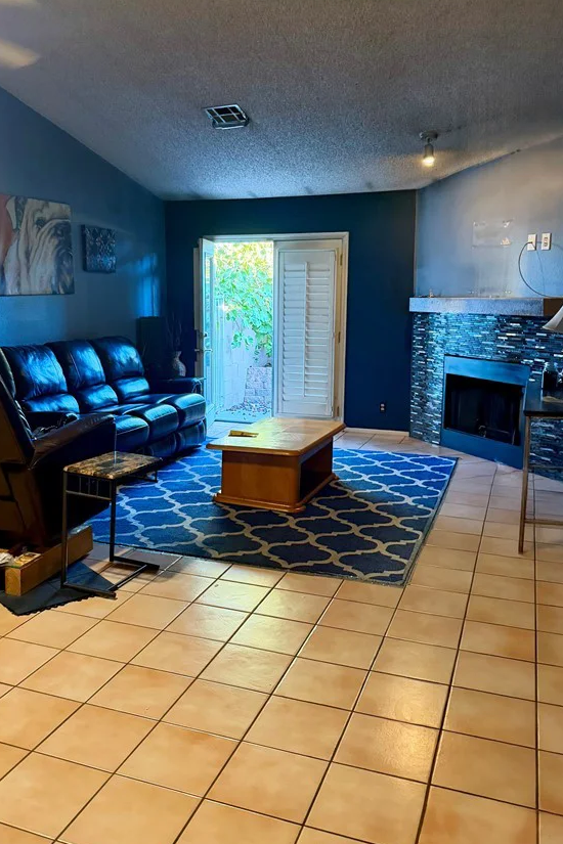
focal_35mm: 31
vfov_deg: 60.3
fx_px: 727
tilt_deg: -7.4
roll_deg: +0.0
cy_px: 400
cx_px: 241
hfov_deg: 42.2
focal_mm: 6.76
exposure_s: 1/40
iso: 640
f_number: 1.78
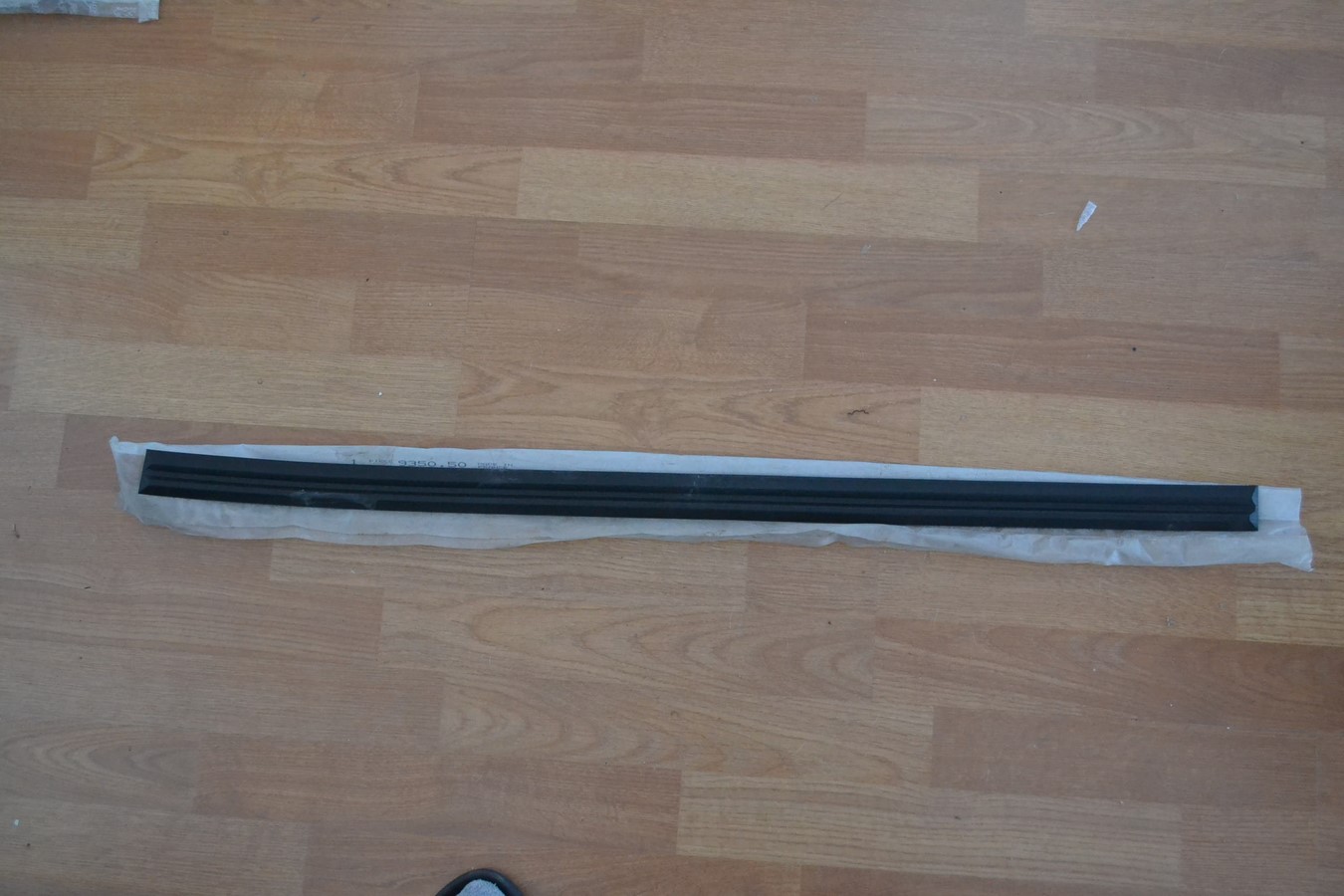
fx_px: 1344
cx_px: 672
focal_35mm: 36
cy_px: 448
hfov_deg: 53.1
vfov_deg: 36.9
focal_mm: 24
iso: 3200
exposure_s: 1/50
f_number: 4
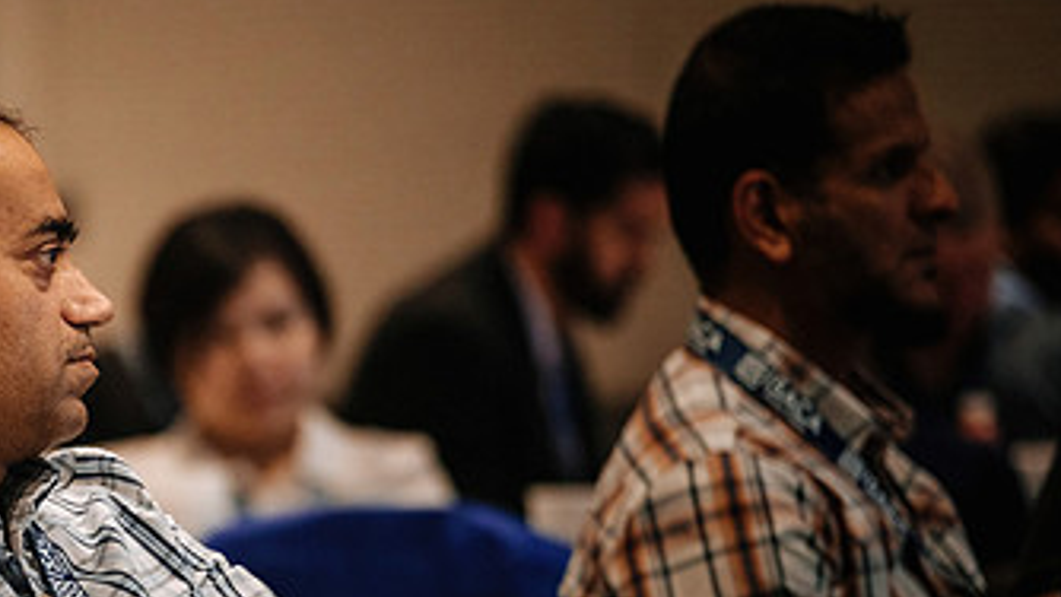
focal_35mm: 427
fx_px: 12015
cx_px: 123
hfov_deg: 5.1
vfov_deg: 2.8
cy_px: 576
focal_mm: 140
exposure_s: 1/100
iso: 800
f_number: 2.8
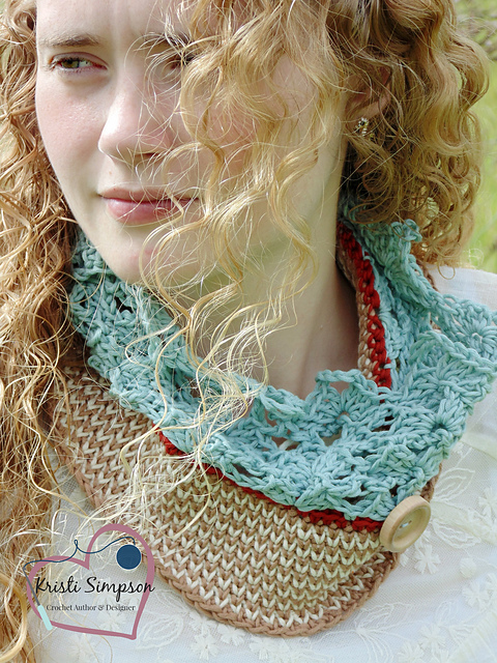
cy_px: 332
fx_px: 2967
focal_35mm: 155
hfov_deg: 9.6
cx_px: 248
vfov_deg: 12.7
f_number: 5.2
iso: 80
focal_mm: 27.8
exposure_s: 1/200
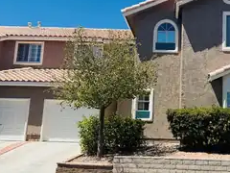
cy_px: 61
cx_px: 173
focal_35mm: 40
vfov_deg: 35.7
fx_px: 266
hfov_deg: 45.1
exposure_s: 1/4673
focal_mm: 6.76
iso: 80
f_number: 1.78
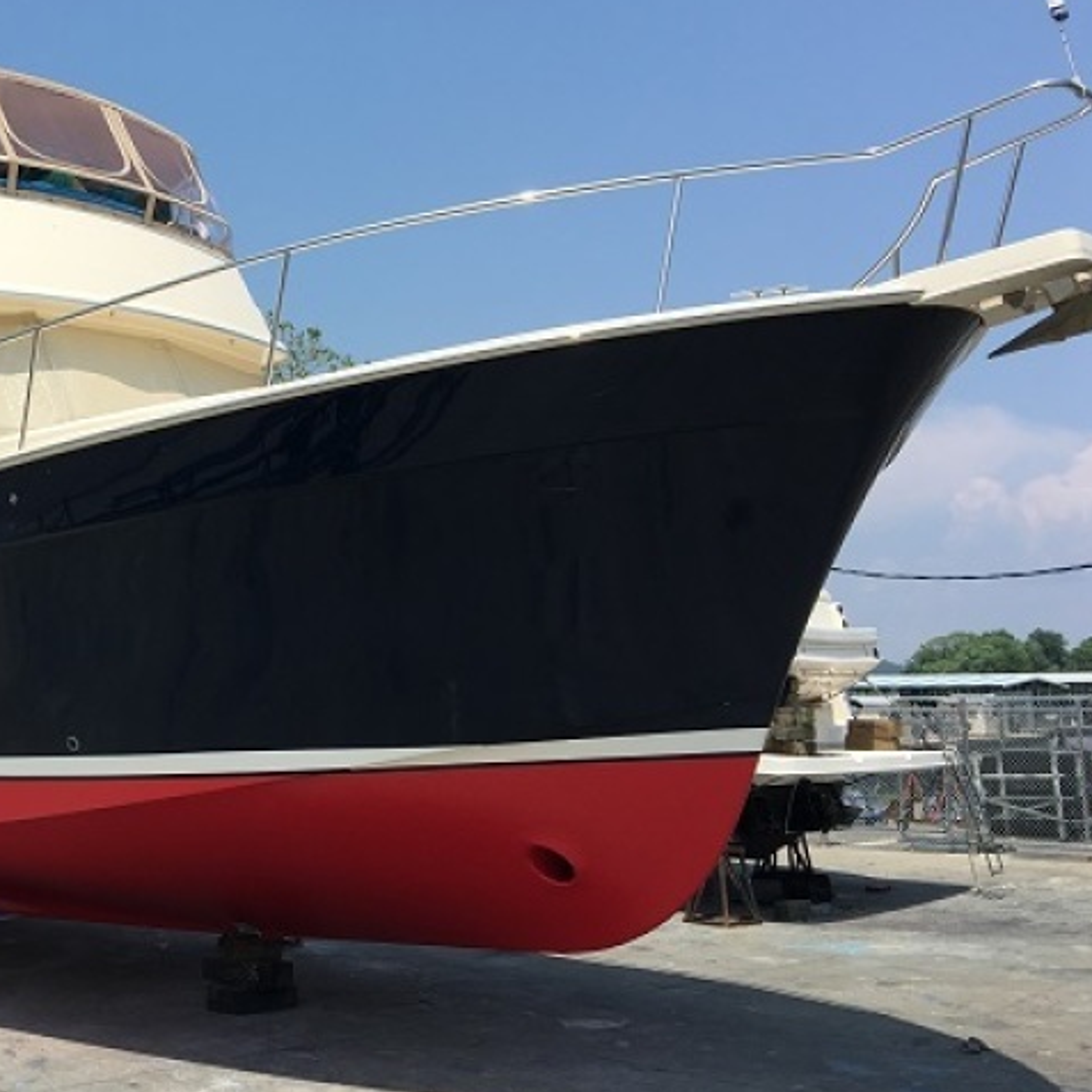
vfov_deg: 39.2
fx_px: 1535
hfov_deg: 37.9
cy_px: 511
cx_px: 236
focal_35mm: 43
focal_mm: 4.15
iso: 25
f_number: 2.2
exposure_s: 1/1637
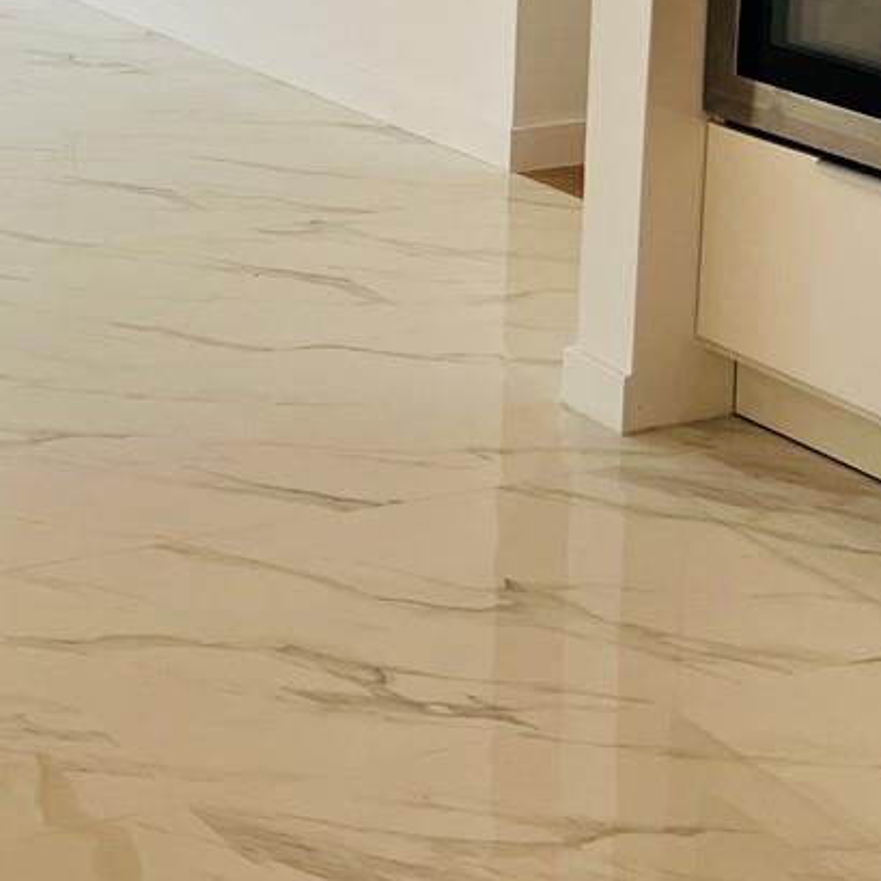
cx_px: -293
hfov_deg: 17.9
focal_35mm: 90
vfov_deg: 18.5
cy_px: -97
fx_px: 2591
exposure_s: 1/965
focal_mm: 5.7
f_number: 1.5
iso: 50
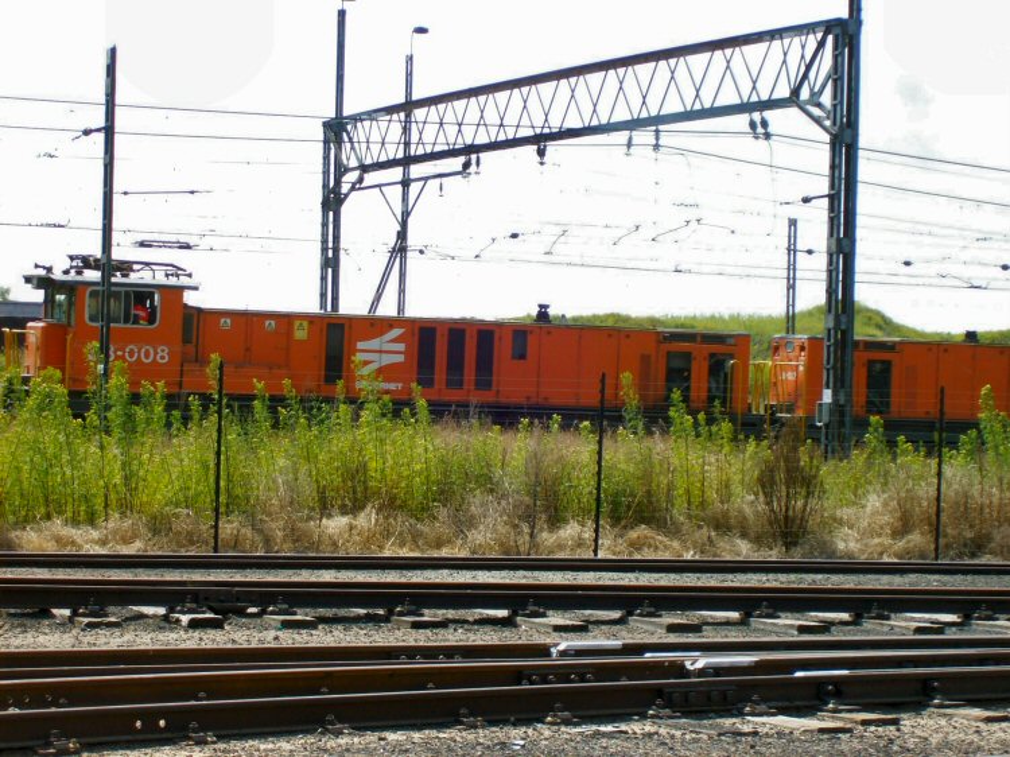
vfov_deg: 13.7
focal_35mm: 108
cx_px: 505
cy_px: 378
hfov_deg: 18.2
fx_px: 3150
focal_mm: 18
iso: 80
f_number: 4.8
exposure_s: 1/210
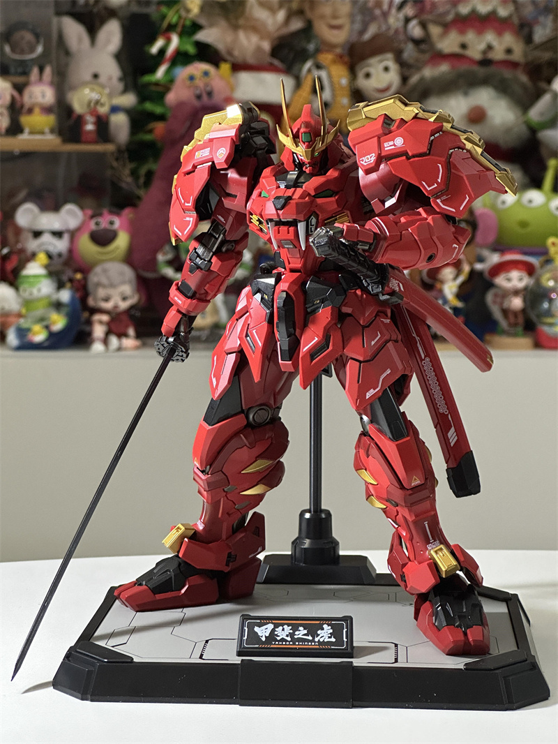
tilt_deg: -6.3
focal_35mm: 77
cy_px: 372
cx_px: 279
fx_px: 1654
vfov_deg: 25.3
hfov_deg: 19.1
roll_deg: -0.5
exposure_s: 1/34
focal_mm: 9
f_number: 2.8
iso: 500
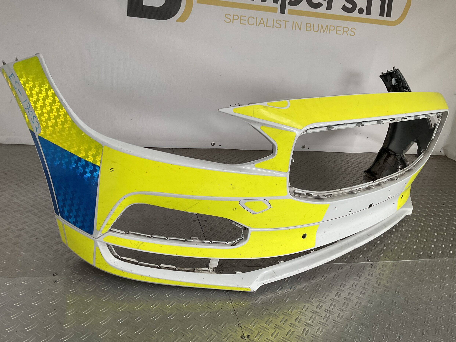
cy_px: 170
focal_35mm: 30
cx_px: 220
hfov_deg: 60.0
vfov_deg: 46.8
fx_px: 395
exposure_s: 1/100
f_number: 1.8
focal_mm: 3
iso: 40
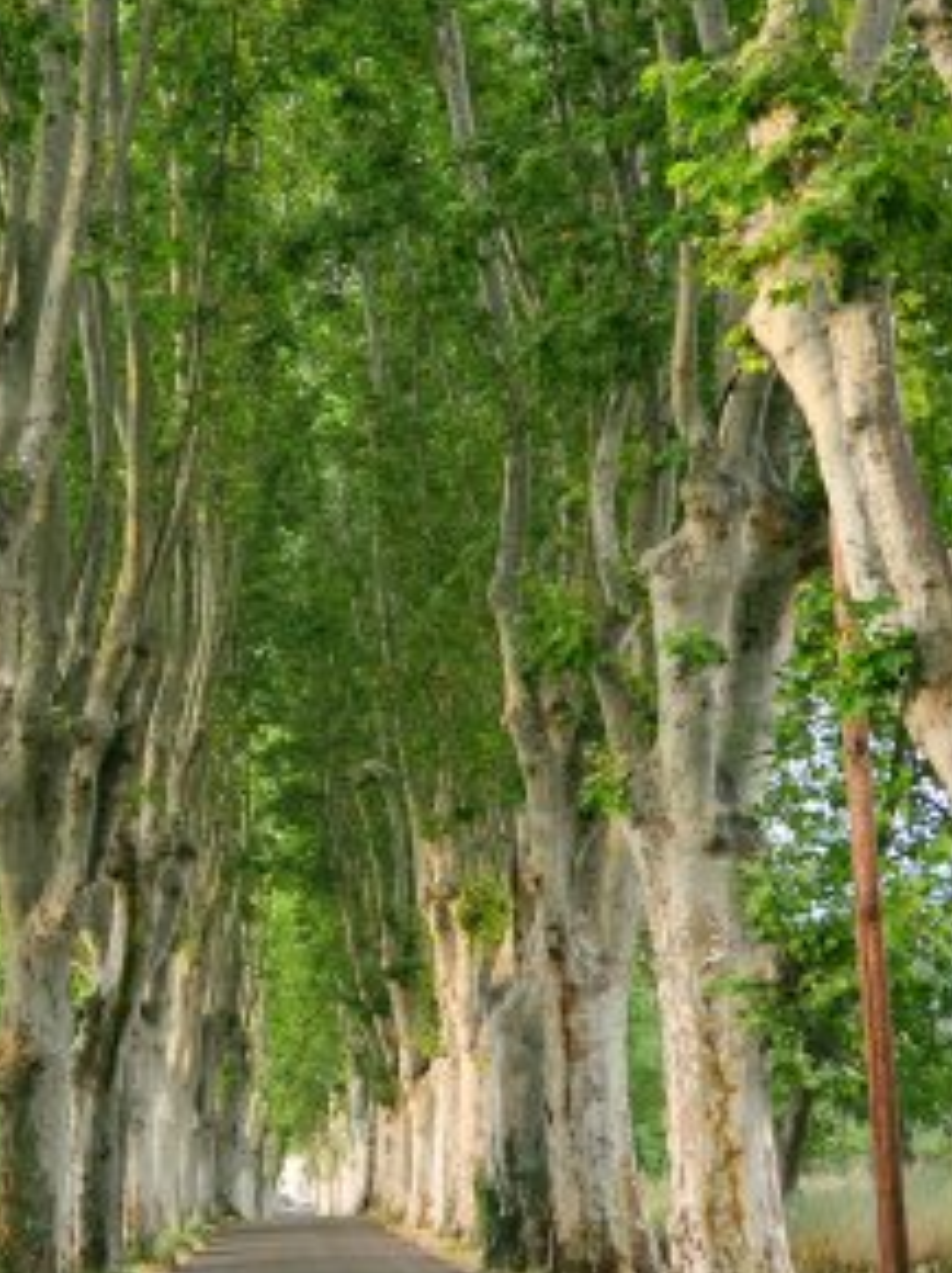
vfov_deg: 26.7
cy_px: 641
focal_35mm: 73
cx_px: 290
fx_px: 2681
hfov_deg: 20.0
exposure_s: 1/60
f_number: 4.5
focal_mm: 24
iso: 400
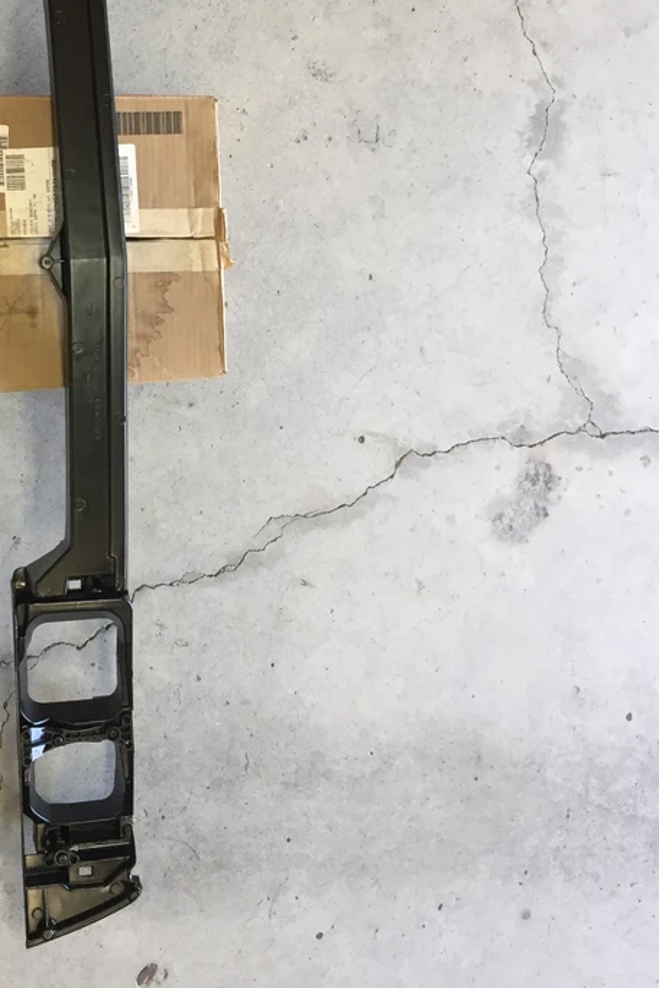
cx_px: 100
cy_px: 277
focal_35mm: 47
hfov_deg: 27.9
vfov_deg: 41.0
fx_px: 1290
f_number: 2.2
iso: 40
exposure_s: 1/30
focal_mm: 4.15
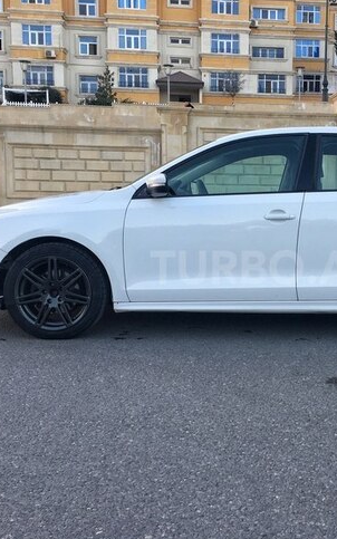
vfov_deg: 47.2
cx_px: 264
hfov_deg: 29.9
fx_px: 617
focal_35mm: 42
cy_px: 267
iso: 25
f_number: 2.2
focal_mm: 4.15
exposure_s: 1/104
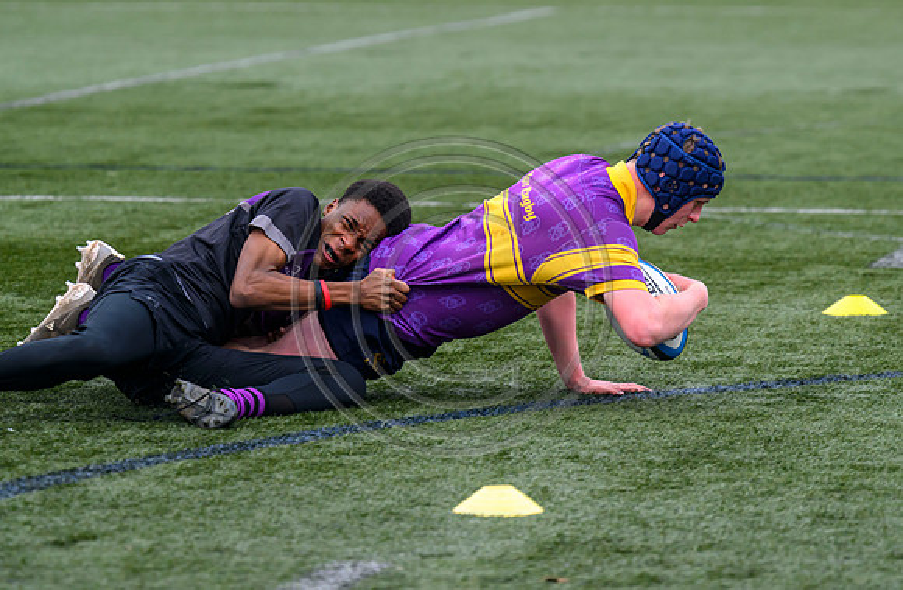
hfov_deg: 8.2
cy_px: 209
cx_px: 482
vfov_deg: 5.3
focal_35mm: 254
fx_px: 6334
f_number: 4
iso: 1000
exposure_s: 1/1600
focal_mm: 175
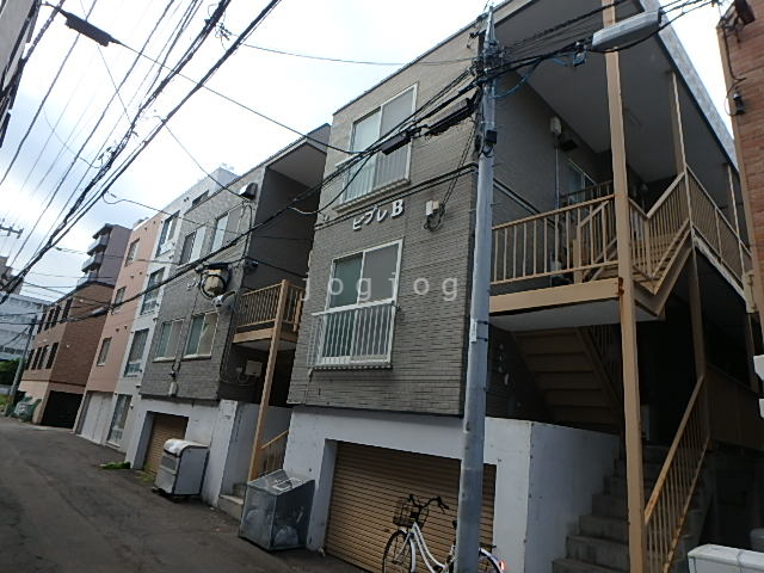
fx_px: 463
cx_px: 382
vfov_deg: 63.4
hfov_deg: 79.0
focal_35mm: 21
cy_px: 286
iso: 125
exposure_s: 1/500
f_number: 3.5
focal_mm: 3.7
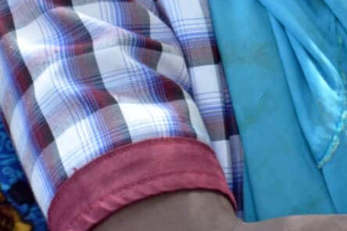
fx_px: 3481
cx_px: 100
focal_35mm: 361
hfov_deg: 5.7
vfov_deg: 3.8
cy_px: -162
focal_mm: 52
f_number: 5.6
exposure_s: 1/125
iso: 400
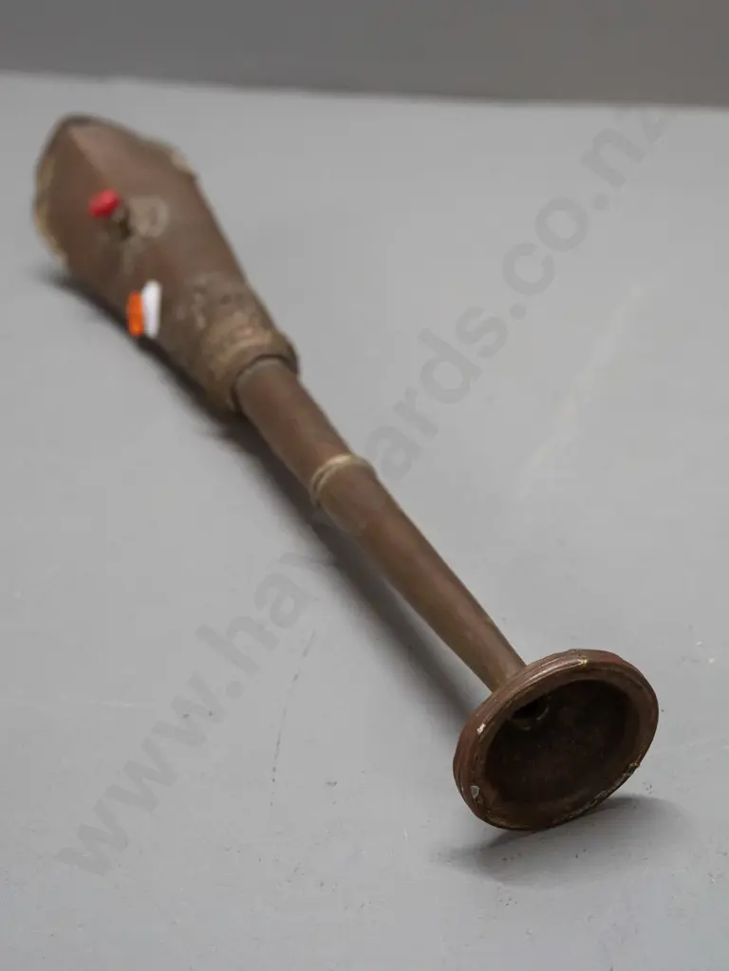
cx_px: 364
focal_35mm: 46
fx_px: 1292
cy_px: 486
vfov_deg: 41.2
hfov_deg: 31.5
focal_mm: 23
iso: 3200
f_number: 5
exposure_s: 1/200
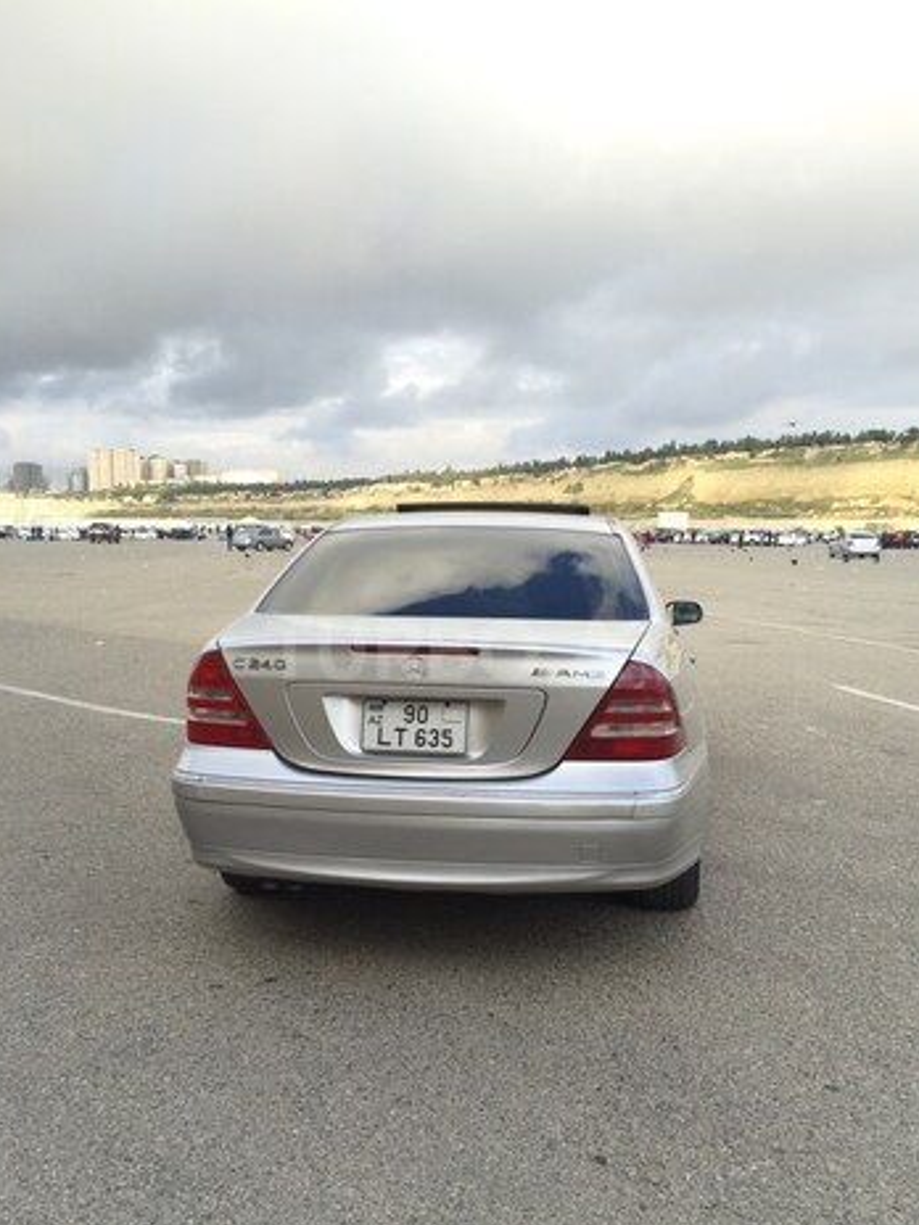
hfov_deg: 45.4
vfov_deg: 58.3
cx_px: 470
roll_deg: +0.5
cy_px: 649
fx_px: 1097
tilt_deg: -10.0
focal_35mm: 31
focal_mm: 4.15
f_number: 2.2
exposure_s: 1/684
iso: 32
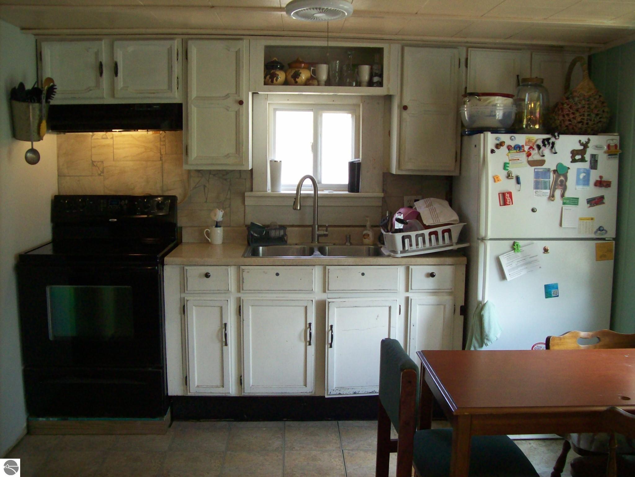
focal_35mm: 36
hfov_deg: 51.4
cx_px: 318
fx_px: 660
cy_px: 238
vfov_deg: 39.7
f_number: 2.7
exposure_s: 1/66.8
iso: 200
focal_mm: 6
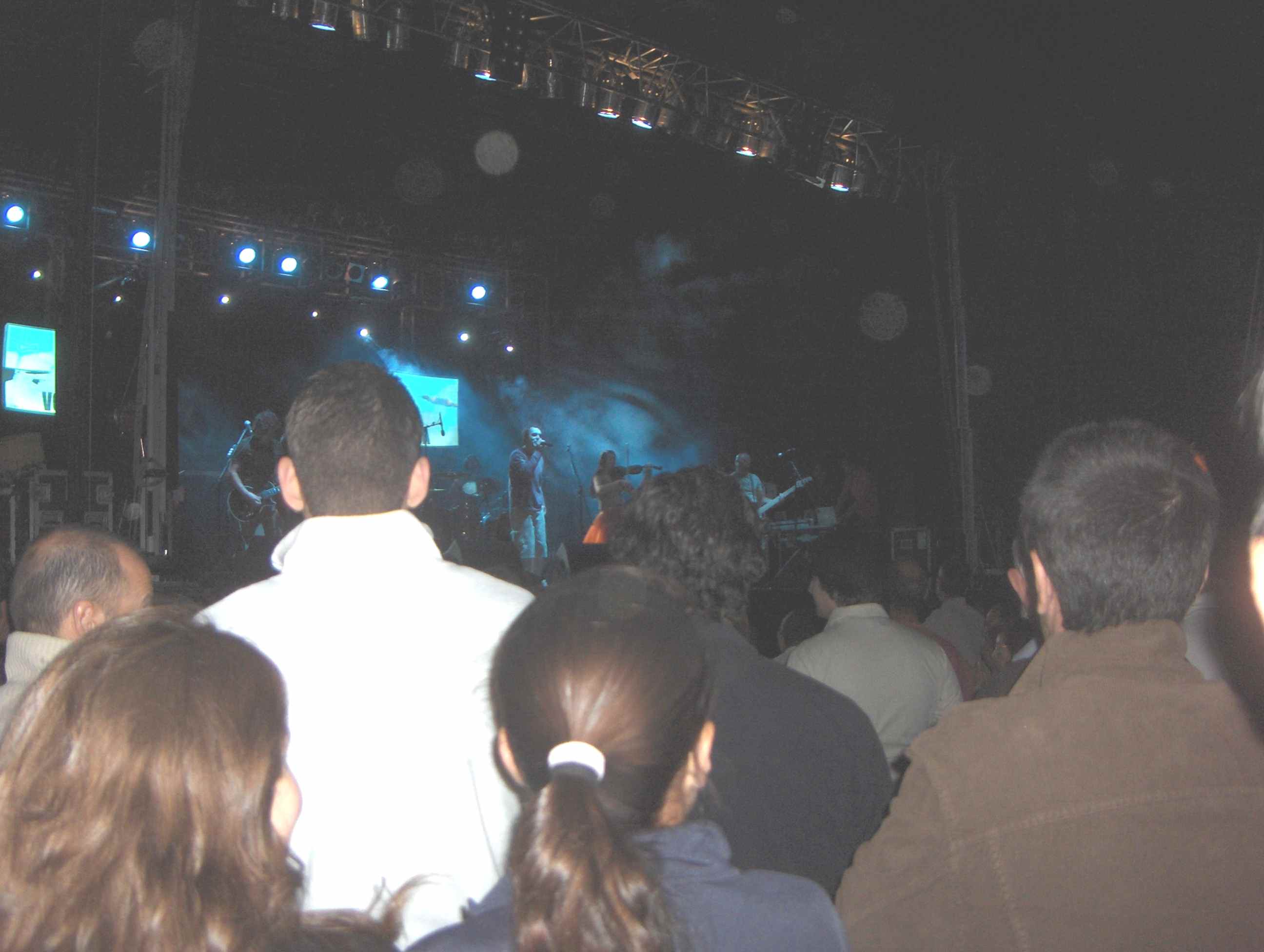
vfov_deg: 36.9
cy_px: 476
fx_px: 1426
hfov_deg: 47.8
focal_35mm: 39
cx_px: 632
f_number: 2.8
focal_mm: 8
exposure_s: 1/60
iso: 100
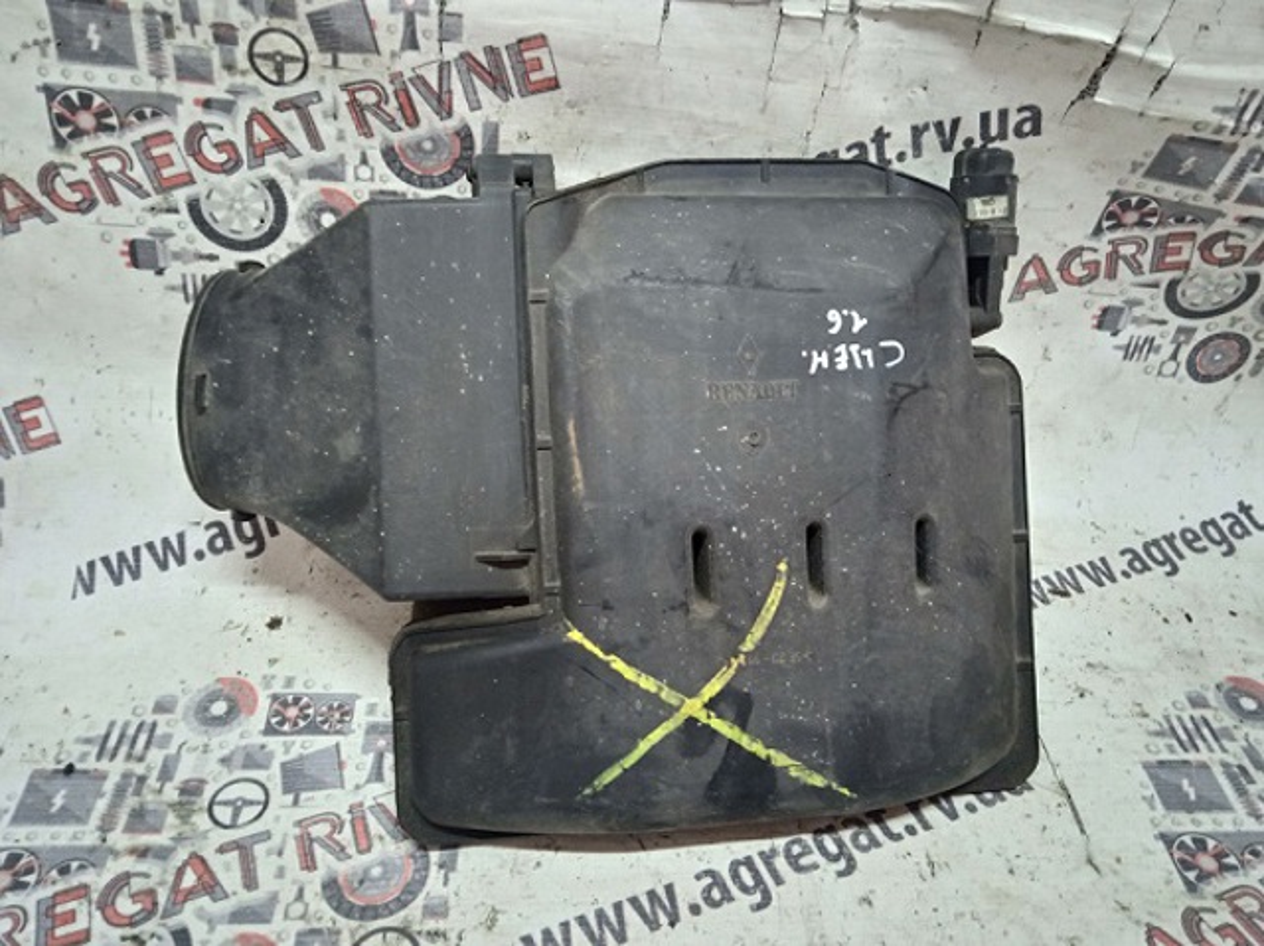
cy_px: 473
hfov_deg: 63.5
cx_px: 632
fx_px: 1022
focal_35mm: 28
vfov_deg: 49.7
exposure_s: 1/25
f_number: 2.2
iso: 729
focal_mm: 3.43
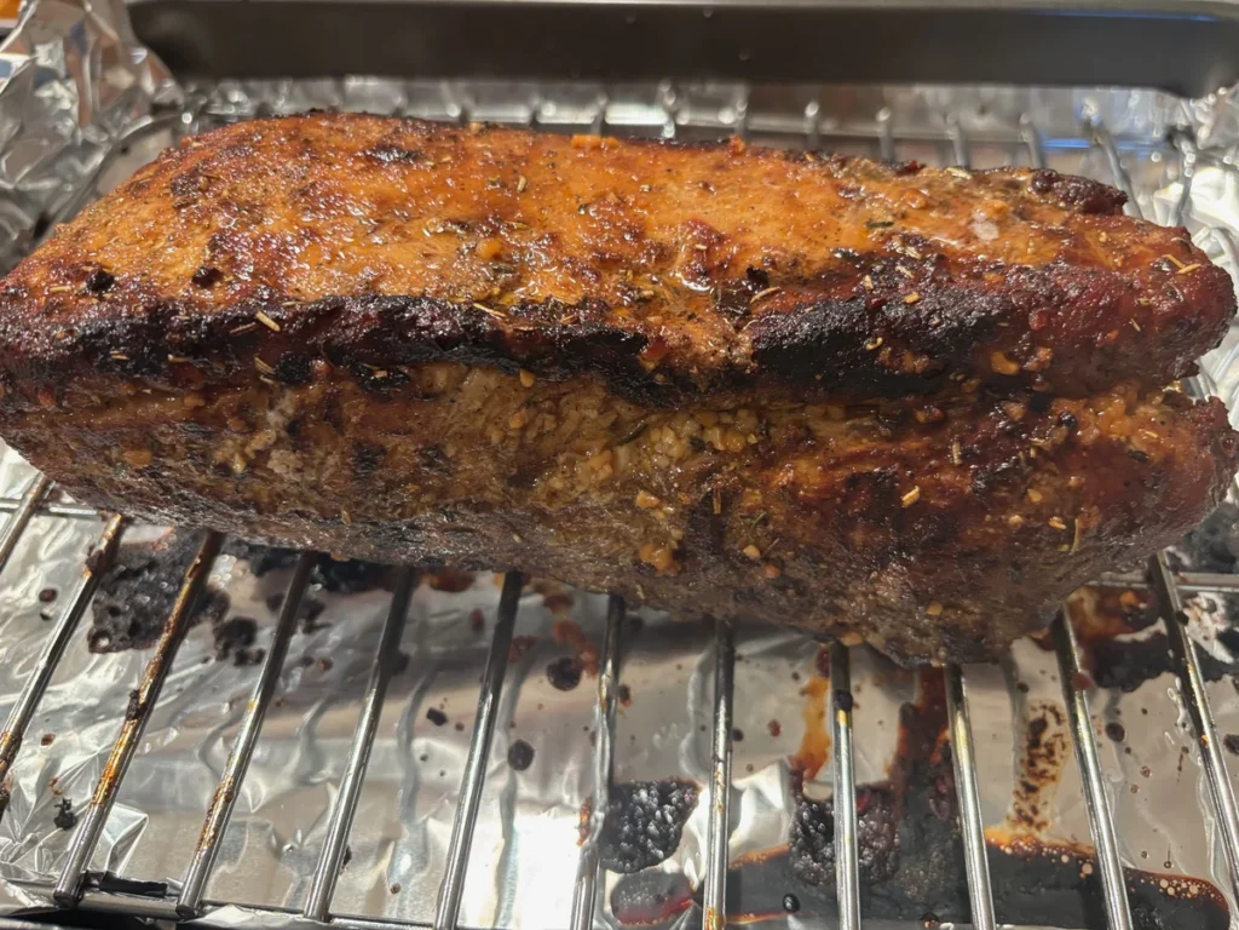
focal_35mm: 26
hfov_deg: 67.3
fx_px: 931
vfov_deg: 53.1
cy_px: 465
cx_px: 620
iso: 320
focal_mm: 5.96
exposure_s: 1/60
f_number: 1.6
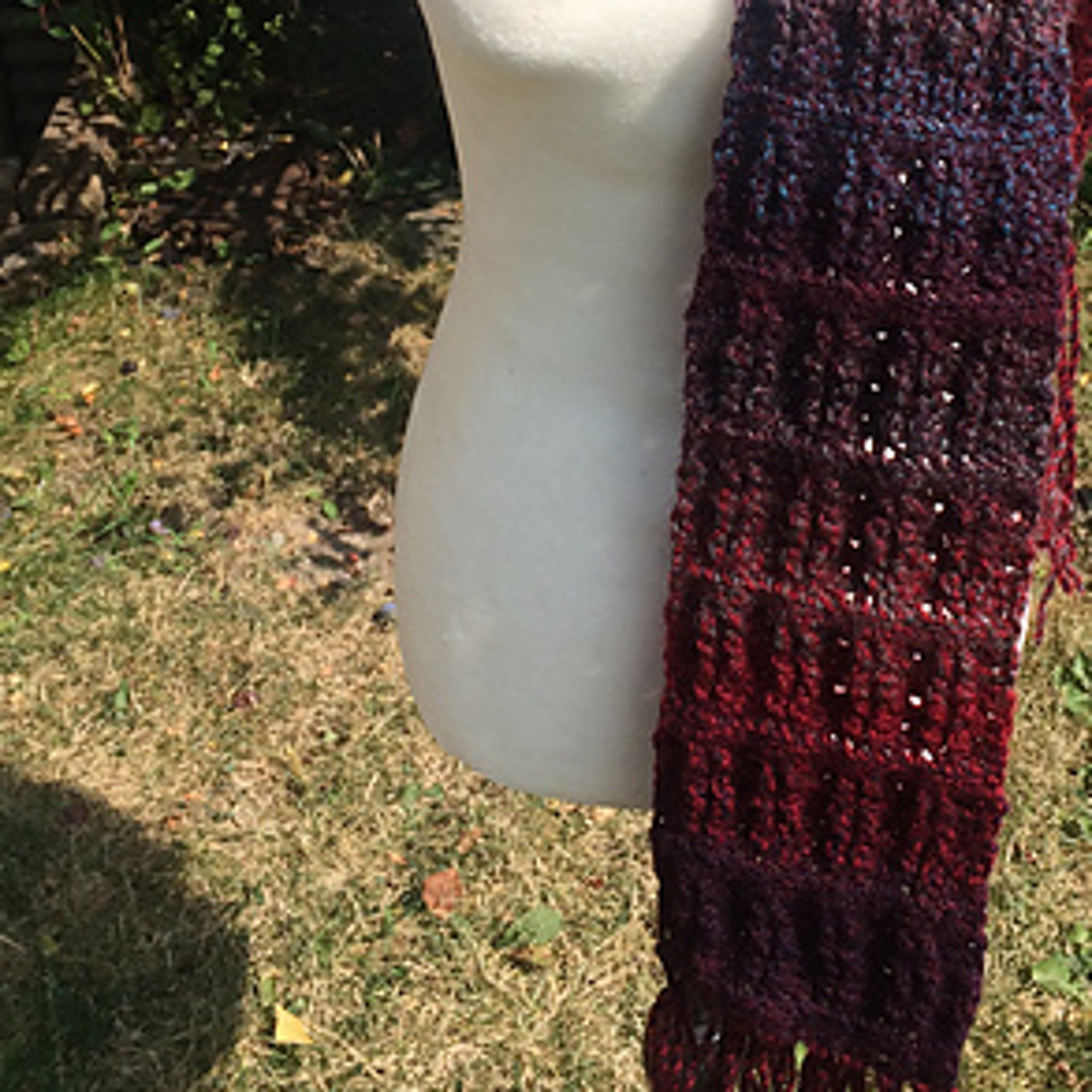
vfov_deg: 29.4
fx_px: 1999
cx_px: 716
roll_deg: +4.0
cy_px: 130
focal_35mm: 56
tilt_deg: -23.3
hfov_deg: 30.4
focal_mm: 4.15
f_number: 2.2
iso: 32
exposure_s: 1/1414
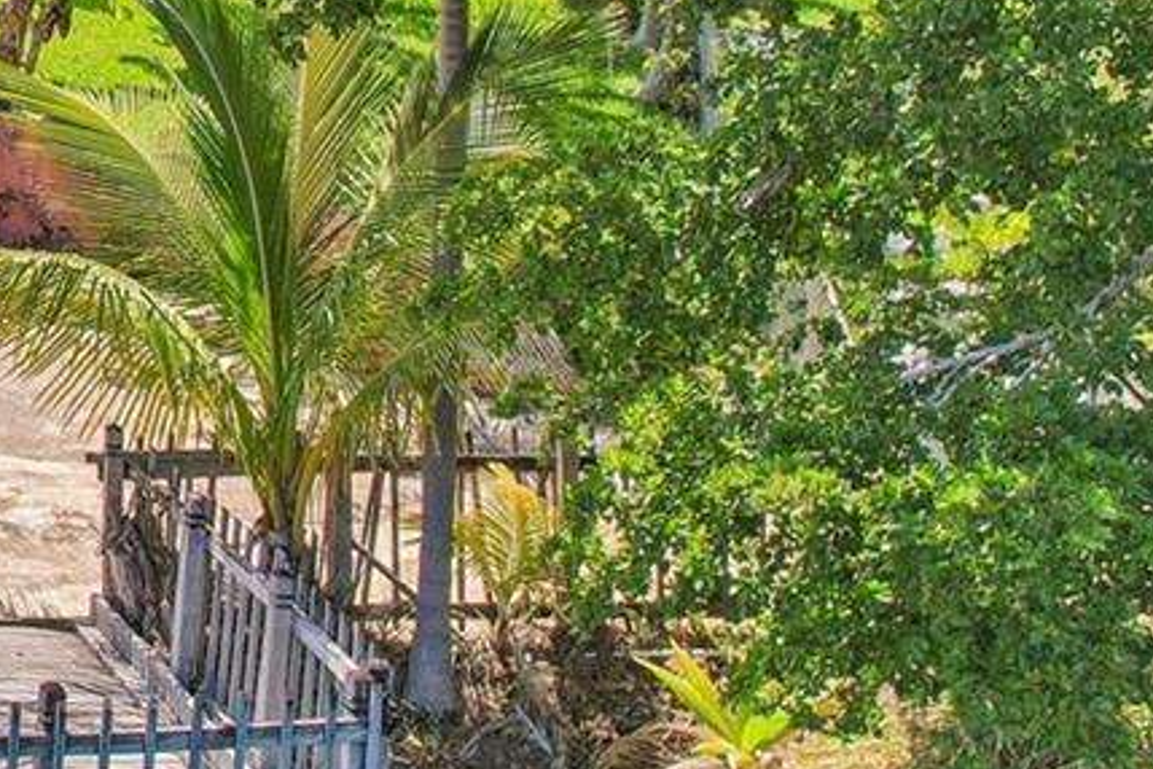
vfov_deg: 16.0
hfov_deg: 19.9
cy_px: -153
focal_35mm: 82
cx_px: -763
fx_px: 2626
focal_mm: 8.4
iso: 100
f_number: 2.8
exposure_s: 1/1500
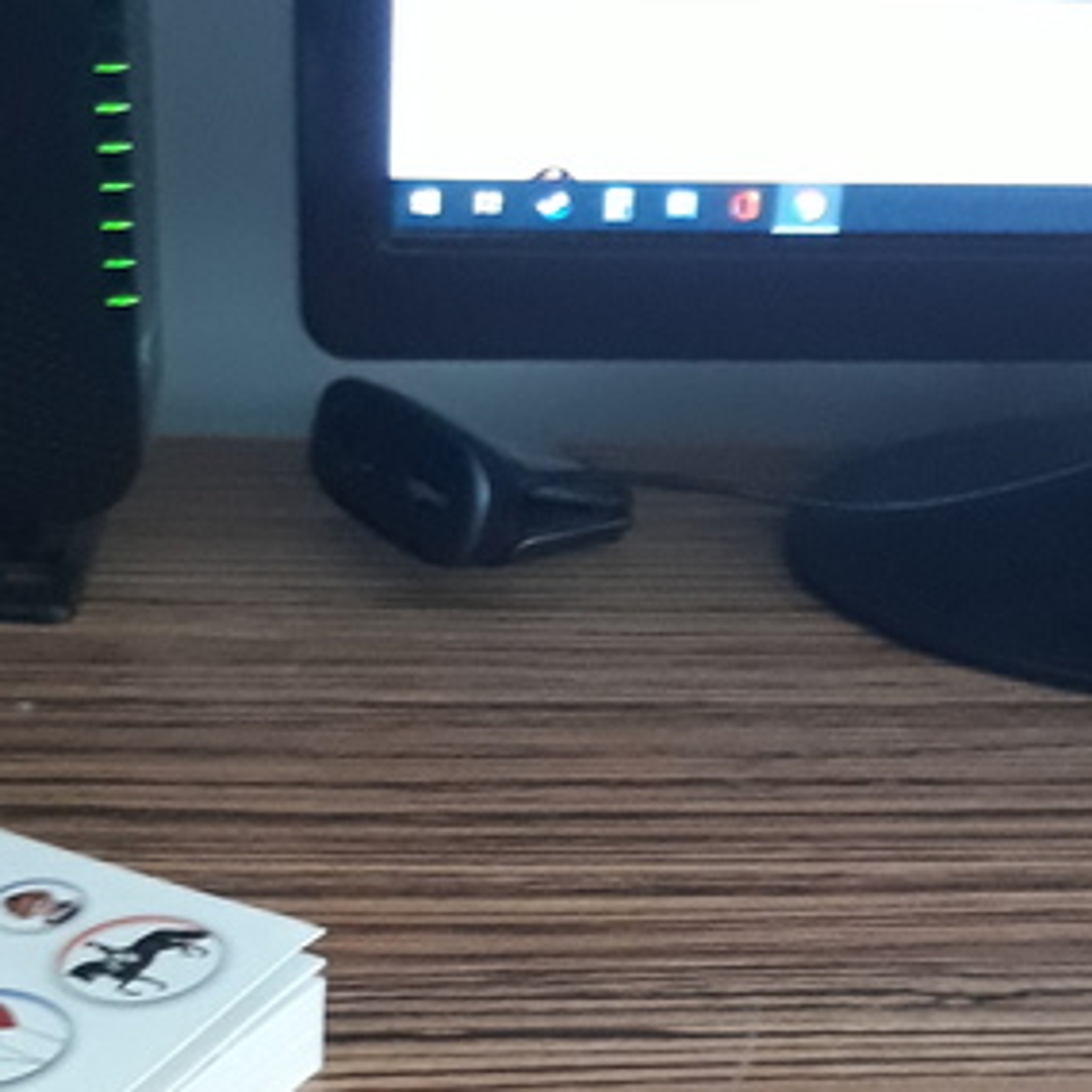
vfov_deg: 21.5
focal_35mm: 77
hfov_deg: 22.5
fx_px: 2748
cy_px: 1149
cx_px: 548
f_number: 1.9
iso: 400
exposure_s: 1/17
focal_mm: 3.6
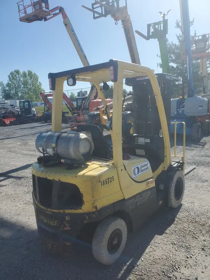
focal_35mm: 26
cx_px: 105
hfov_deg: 53.1
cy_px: 140
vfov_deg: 67.3
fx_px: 210
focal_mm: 4.3
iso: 50
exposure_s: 1/1614
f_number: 2.4
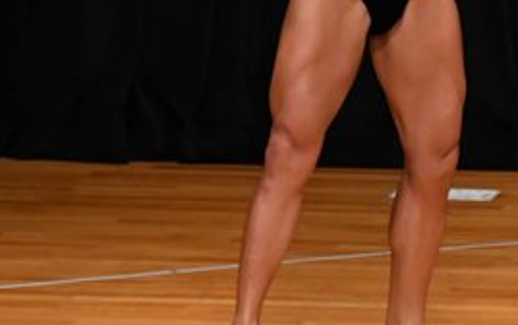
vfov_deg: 1.7
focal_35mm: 794
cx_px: 492
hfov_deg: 2.6
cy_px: -14
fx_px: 11218
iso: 3200
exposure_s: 1/400
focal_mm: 180
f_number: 5.6
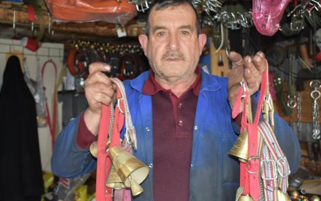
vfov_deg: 27.4
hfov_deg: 42.6
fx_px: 411
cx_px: 158
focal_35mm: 47
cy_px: 104
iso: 1100
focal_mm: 30
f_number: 4
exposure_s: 1/60
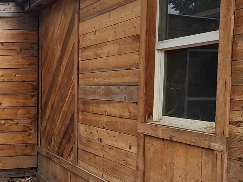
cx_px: 34
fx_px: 351
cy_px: 124
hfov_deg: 36.3
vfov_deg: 28.9
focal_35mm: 50
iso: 50
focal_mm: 2.2
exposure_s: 1/120
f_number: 2.2
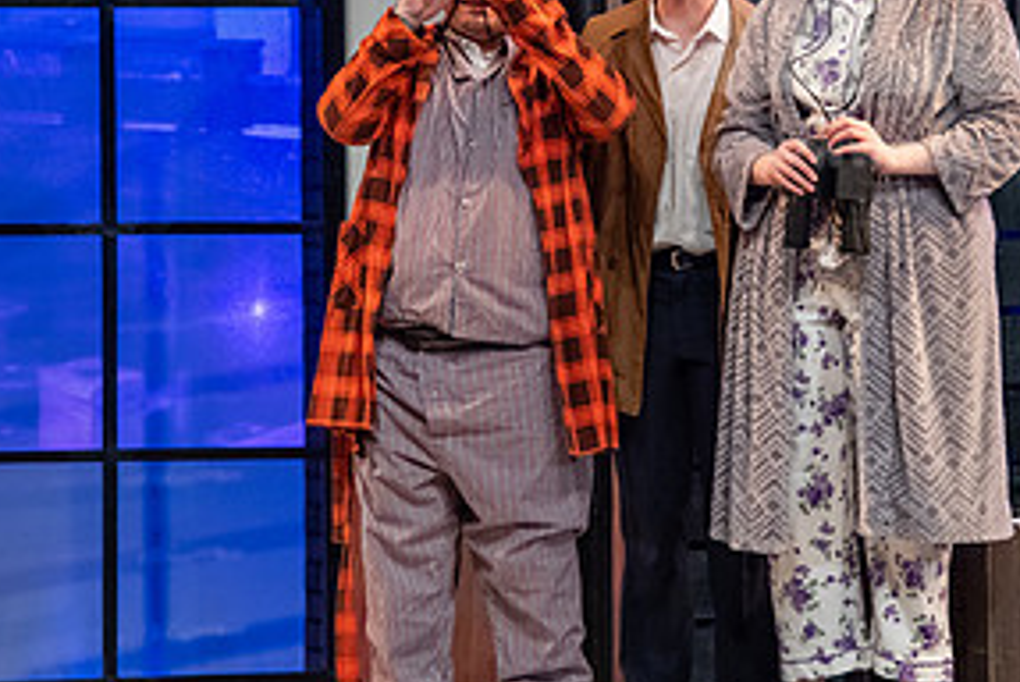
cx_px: 604
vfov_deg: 4.7
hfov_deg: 7.0
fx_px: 8310
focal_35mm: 293
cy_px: 226
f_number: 3.2
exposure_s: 1/200
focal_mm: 145
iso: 3200
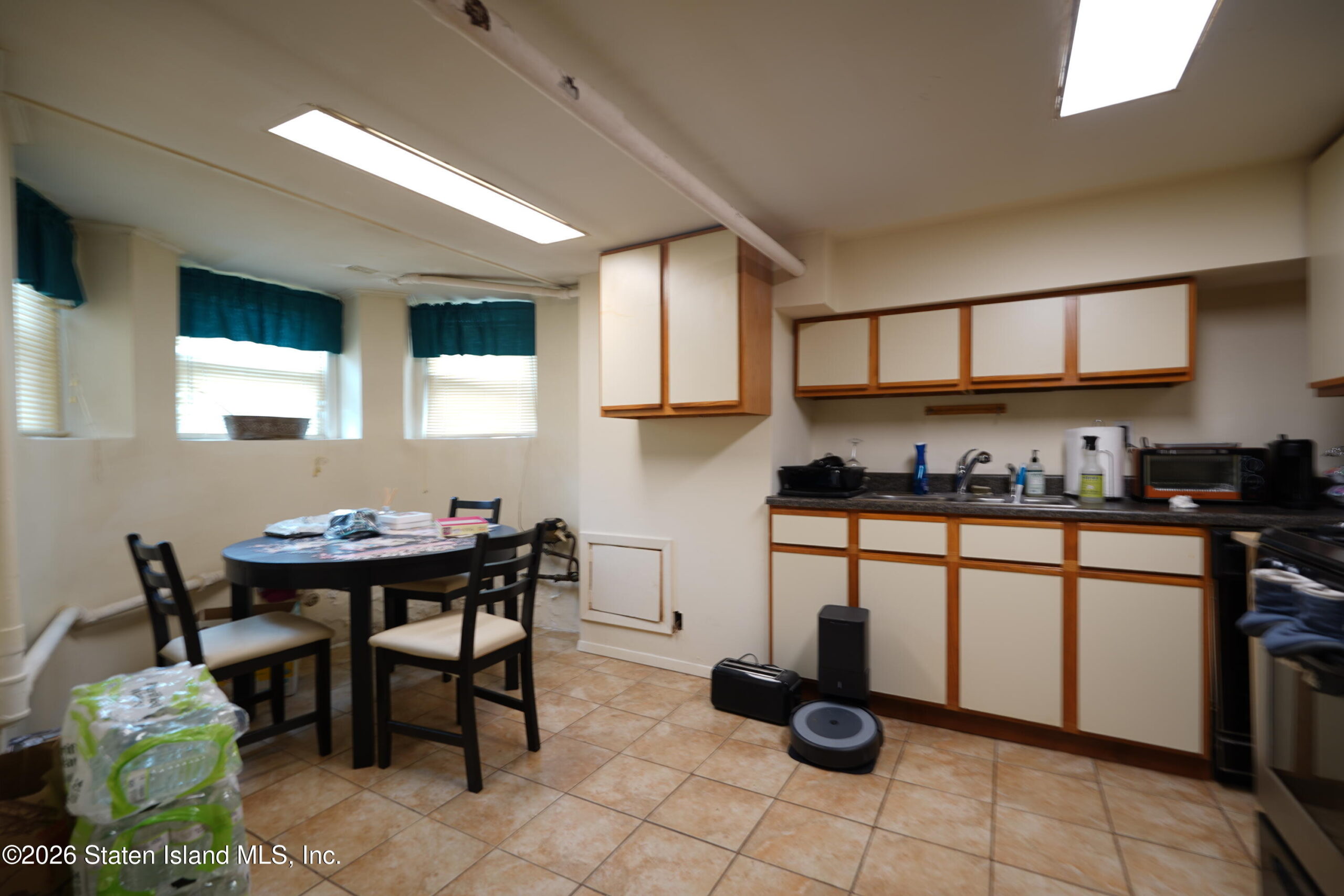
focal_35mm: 16
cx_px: 672
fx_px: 616
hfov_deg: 95.0
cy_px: 448
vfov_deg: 72.1
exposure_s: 1/1.6
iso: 64
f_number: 4
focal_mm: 16.5
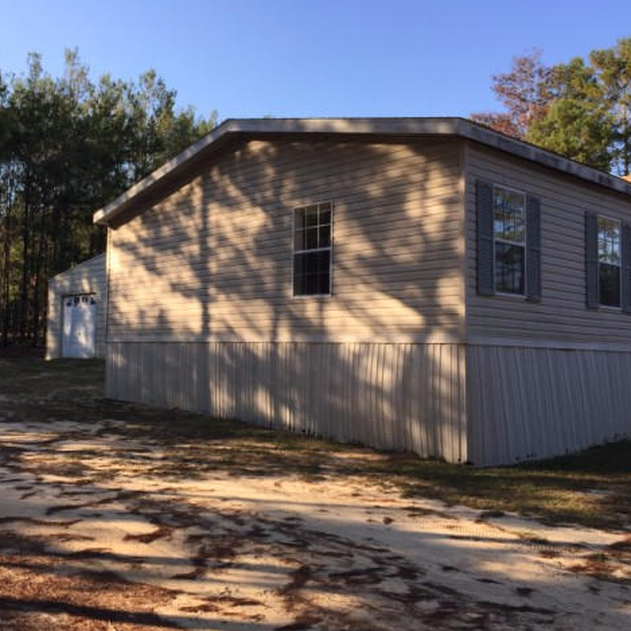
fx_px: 722
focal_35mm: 35
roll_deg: -1.7
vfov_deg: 47.2
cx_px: 221
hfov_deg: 46.6
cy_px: 313
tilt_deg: +3.3
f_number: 2.2
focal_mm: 4.15
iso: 32
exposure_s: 1/760
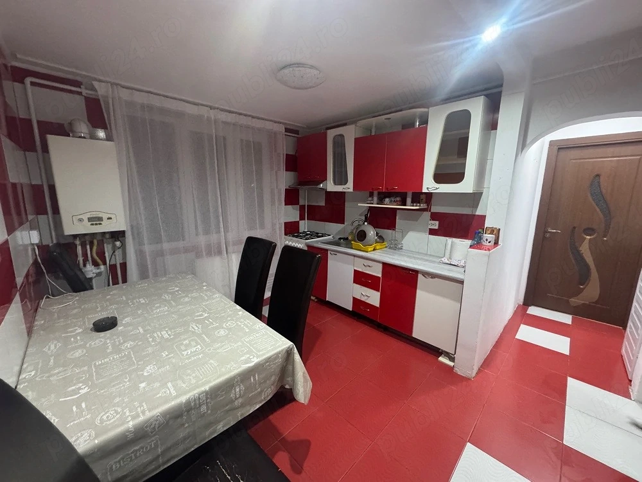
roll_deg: -0.2
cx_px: 321
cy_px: 241
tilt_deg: -11.4
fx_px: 260
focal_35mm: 14
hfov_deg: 102.1
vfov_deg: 85.7
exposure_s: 1/50
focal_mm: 2.22
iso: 1000
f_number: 2.2
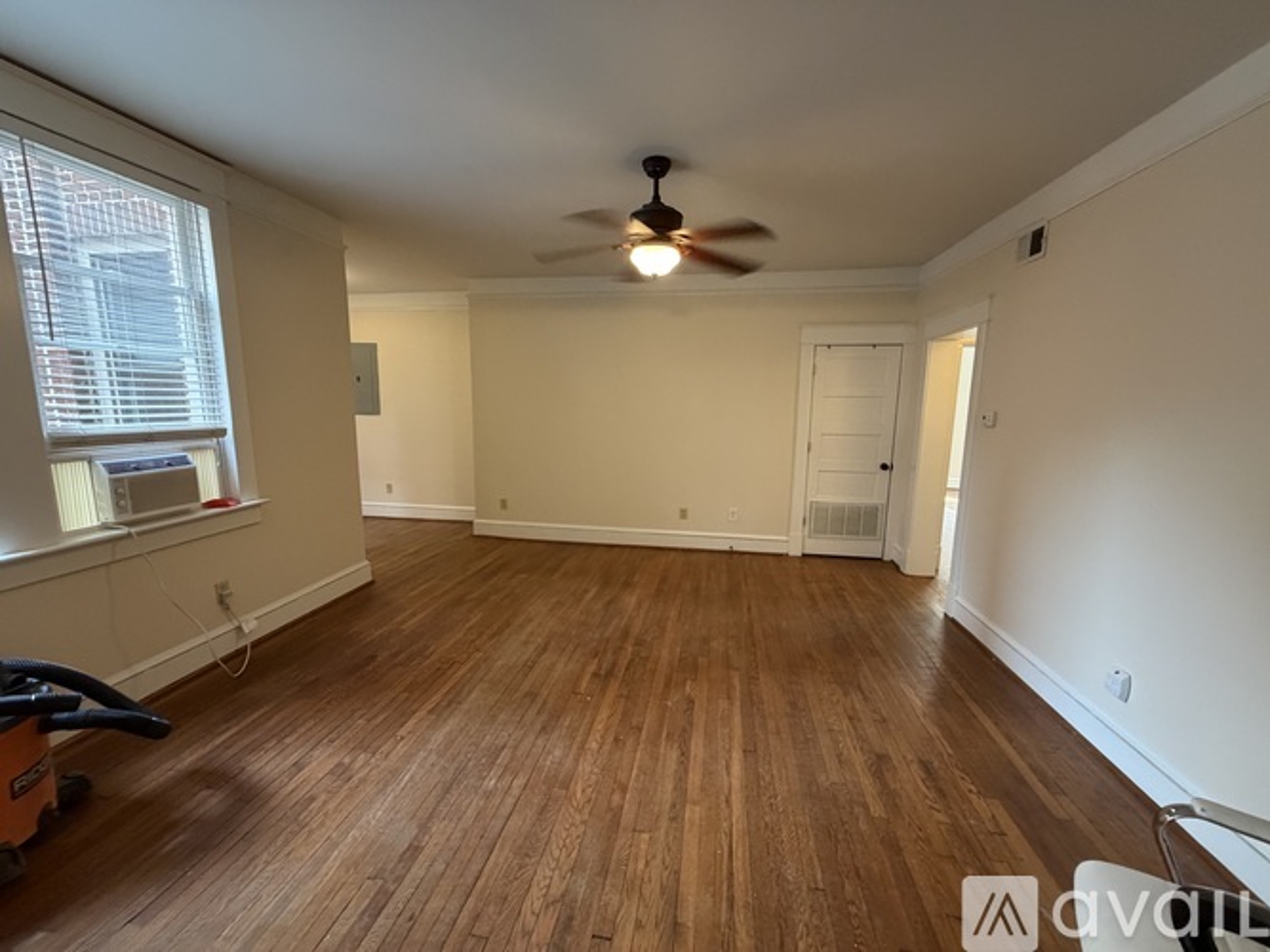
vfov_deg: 85.7
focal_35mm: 14
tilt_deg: -8.2
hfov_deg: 102.1
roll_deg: -0.5
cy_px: 476
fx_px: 514
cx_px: 635
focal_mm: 2.22
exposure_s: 1/60
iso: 400
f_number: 2.2
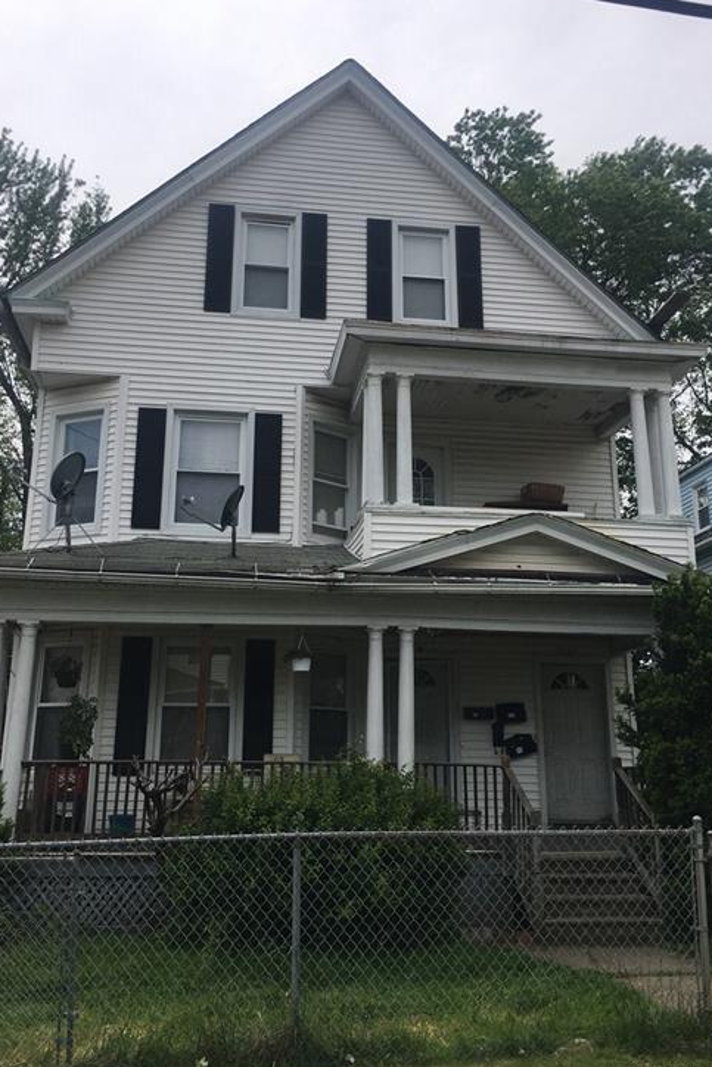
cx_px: 355
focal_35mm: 32
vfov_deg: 58.7
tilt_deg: +16.4
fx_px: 949
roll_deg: -0.4
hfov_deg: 41.1
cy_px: 519
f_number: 2.2
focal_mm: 4.15
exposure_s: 1/2024
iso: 25
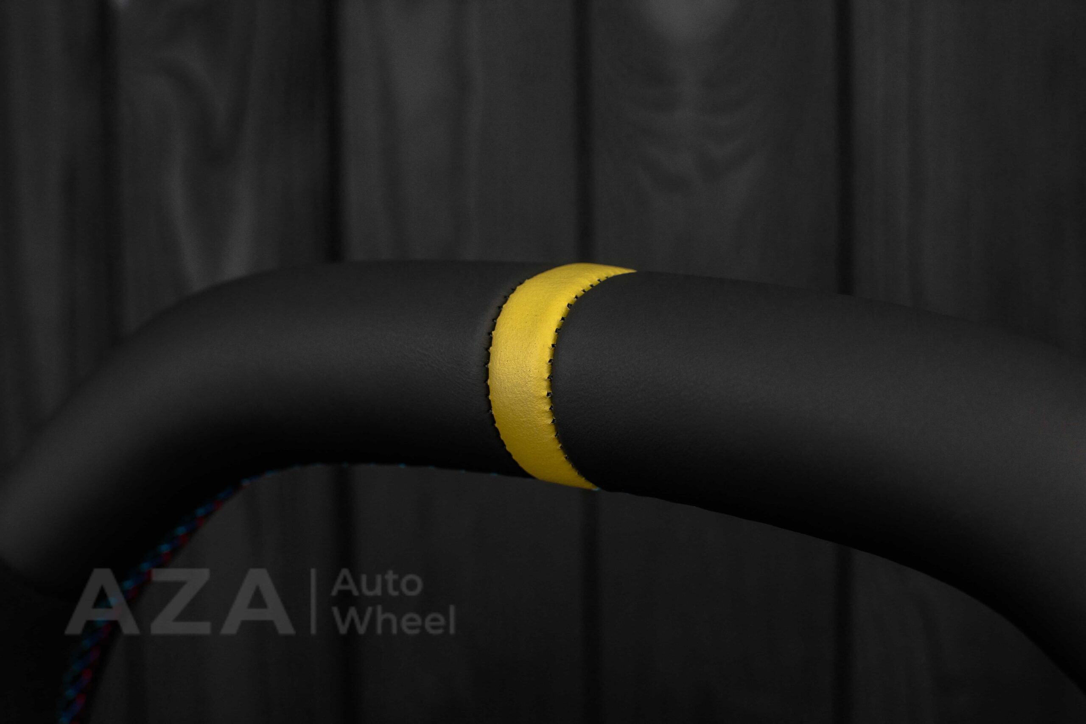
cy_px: 362
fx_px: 1584
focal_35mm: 52
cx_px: 543
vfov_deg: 25.8
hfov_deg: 37.8
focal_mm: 35
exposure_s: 1/125
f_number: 6.3
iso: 500
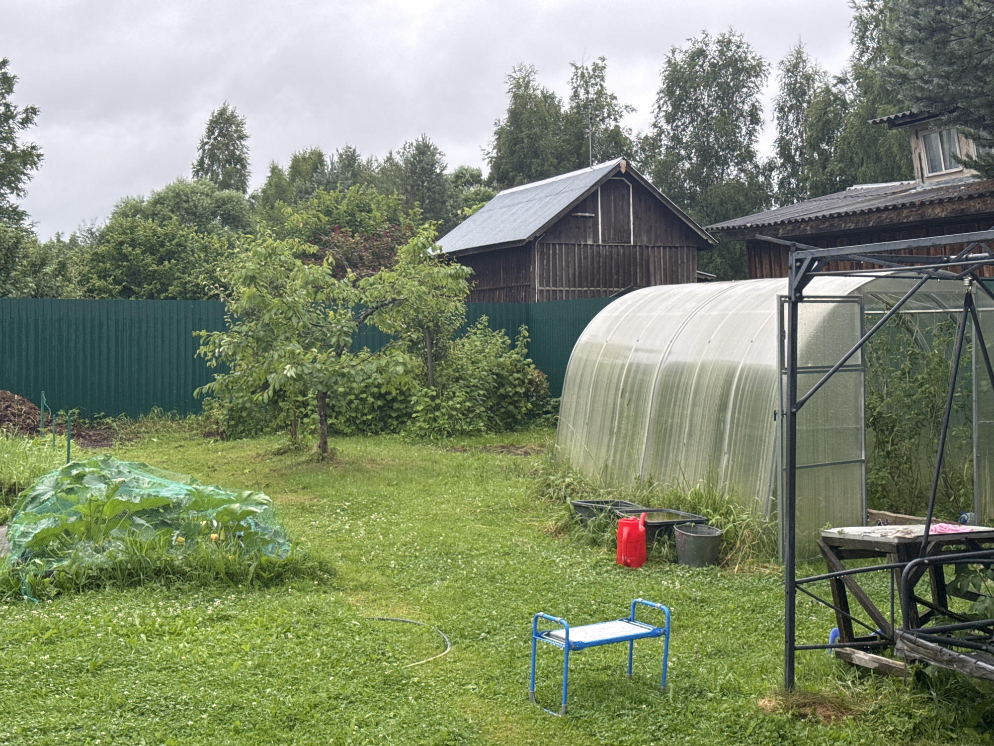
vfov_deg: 30.3
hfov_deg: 39.7
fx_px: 1378
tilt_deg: +0.2
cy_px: 373
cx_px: 497
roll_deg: +1.1
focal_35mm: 48
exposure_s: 1/503
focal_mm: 6.76
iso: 64
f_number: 1.78
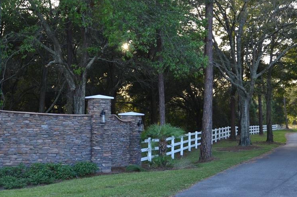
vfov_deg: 23.2
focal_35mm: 58
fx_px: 477
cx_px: 175
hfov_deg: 34.5
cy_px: 114
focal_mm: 18
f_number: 4.5
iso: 100
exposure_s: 1/80
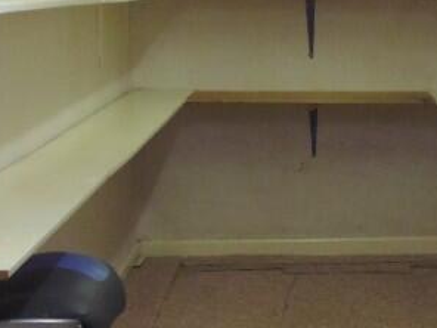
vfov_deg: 17.7
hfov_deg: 22.8
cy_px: 233
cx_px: 412
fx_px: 1048
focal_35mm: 83
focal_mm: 4.3
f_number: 2.9
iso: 250
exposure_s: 1/10
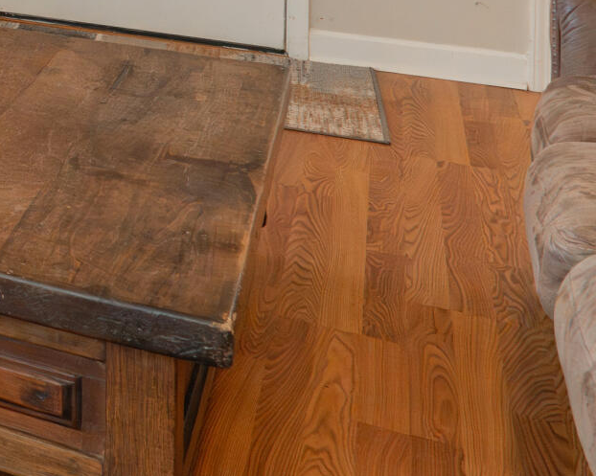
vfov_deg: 17.7
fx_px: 1358
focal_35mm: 77
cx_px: -757
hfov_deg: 15.8
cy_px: -248
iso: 800
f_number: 5.6
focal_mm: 17
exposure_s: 1/40
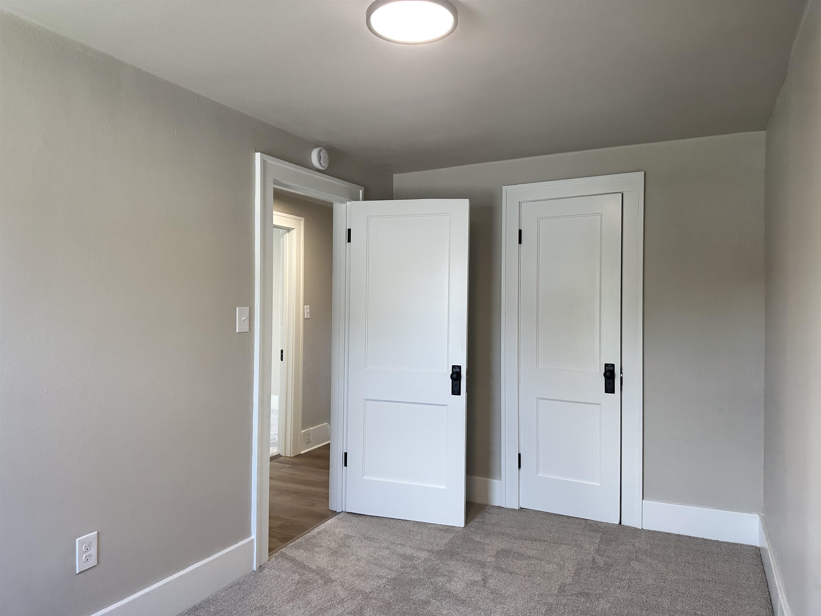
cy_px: 308
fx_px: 569
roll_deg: -0.6
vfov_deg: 56.8
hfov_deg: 71.6
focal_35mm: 24
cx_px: 410
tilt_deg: +0.1
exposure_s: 1/120
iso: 125
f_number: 1.78
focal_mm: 6.86
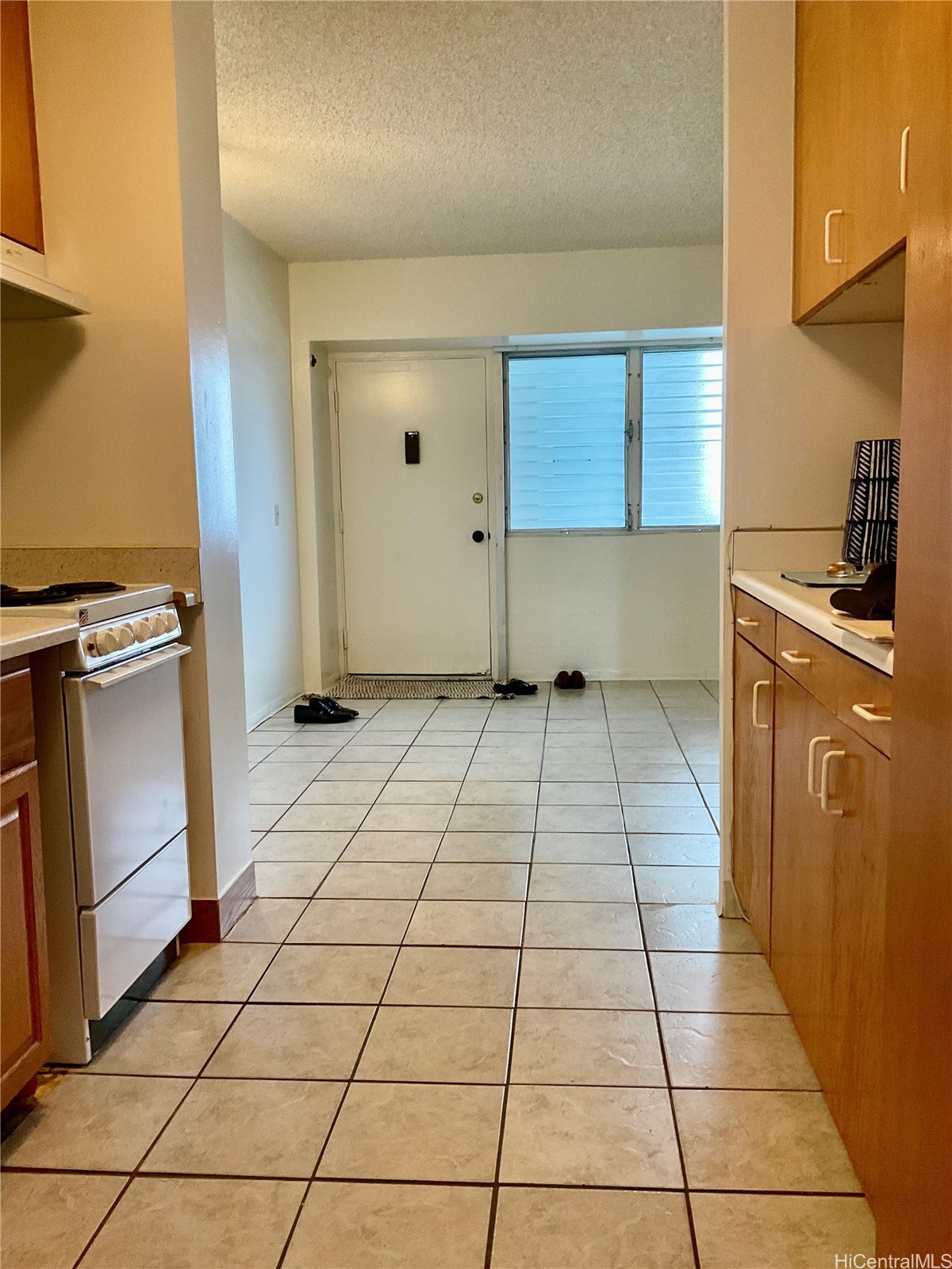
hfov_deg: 48.2
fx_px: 1063
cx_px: 476
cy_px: 634
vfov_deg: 61.7
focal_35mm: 29
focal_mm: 3
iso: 125
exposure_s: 1/60
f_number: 1.8
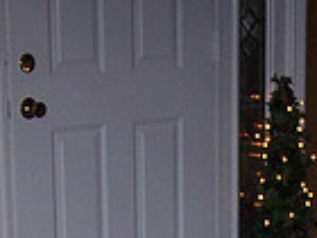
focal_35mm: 161
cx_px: 274
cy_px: 470
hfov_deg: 12.2
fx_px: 1474
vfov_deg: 8.7
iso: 100
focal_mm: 8
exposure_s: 1/60
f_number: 2.8
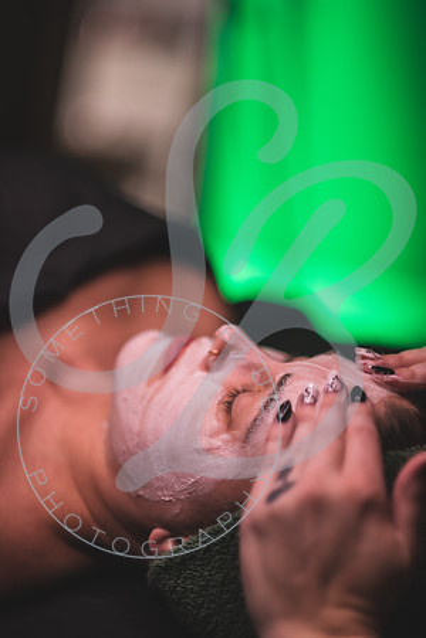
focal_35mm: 85
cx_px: 213
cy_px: 319
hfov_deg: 16.1
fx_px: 1509
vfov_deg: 23.9
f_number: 1.8
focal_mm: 85
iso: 640
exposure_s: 1/200
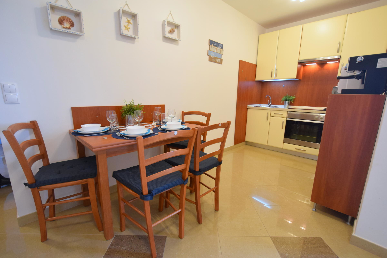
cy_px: 129
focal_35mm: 15
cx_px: 194
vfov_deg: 77.3
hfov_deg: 100.4
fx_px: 161
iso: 800
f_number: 3.5
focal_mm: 10
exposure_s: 1/60
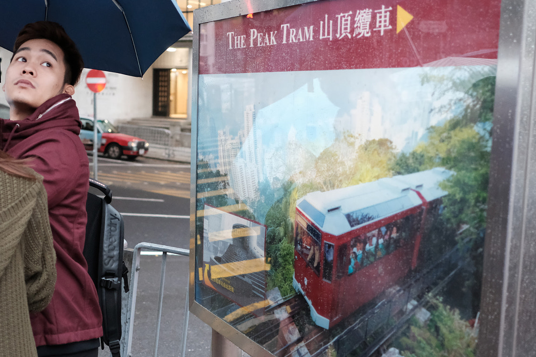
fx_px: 729
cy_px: 175
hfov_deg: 40.3
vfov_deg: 27.5
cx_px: 227
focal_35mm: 49
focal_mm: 23
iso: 3200
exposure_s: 1/250
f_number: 2
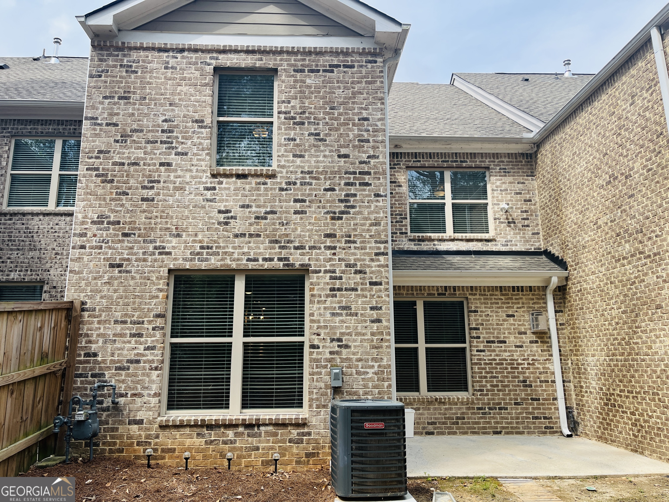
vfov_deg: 53.1
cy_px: 251
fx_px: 502
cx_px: 334
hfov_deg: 67.3
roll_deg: +1.1
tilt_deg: +13.0
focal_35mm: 26
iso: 50
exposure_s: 1/1339
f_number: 1.6
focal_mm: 5.1
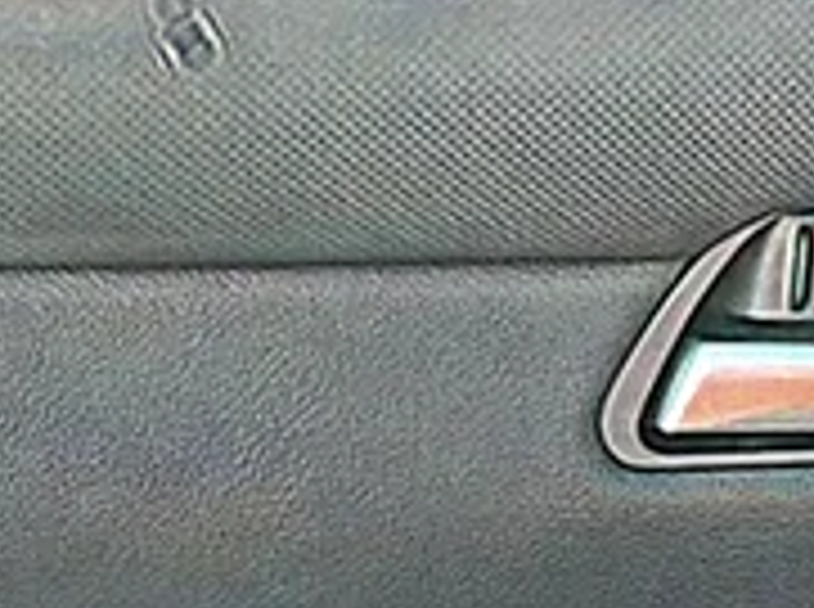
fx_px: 3731
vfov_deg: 9.3
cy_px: 529
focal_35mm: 159
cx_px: 783
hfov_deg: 12.3
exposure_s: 1/313
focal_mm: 6.86
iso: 80
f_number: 1.78
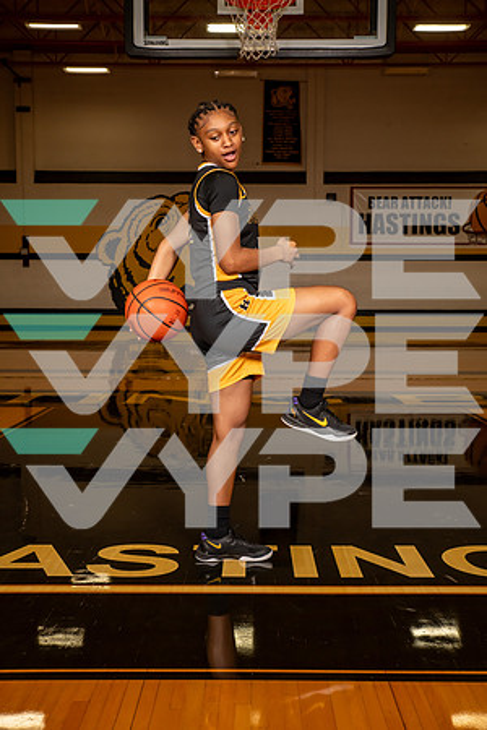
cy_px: 365
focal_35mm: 46
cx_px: 244
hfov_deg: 29.2
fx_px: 933
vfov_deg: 42.7
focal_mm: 46
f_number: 7.1
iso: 640
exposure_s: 1/400
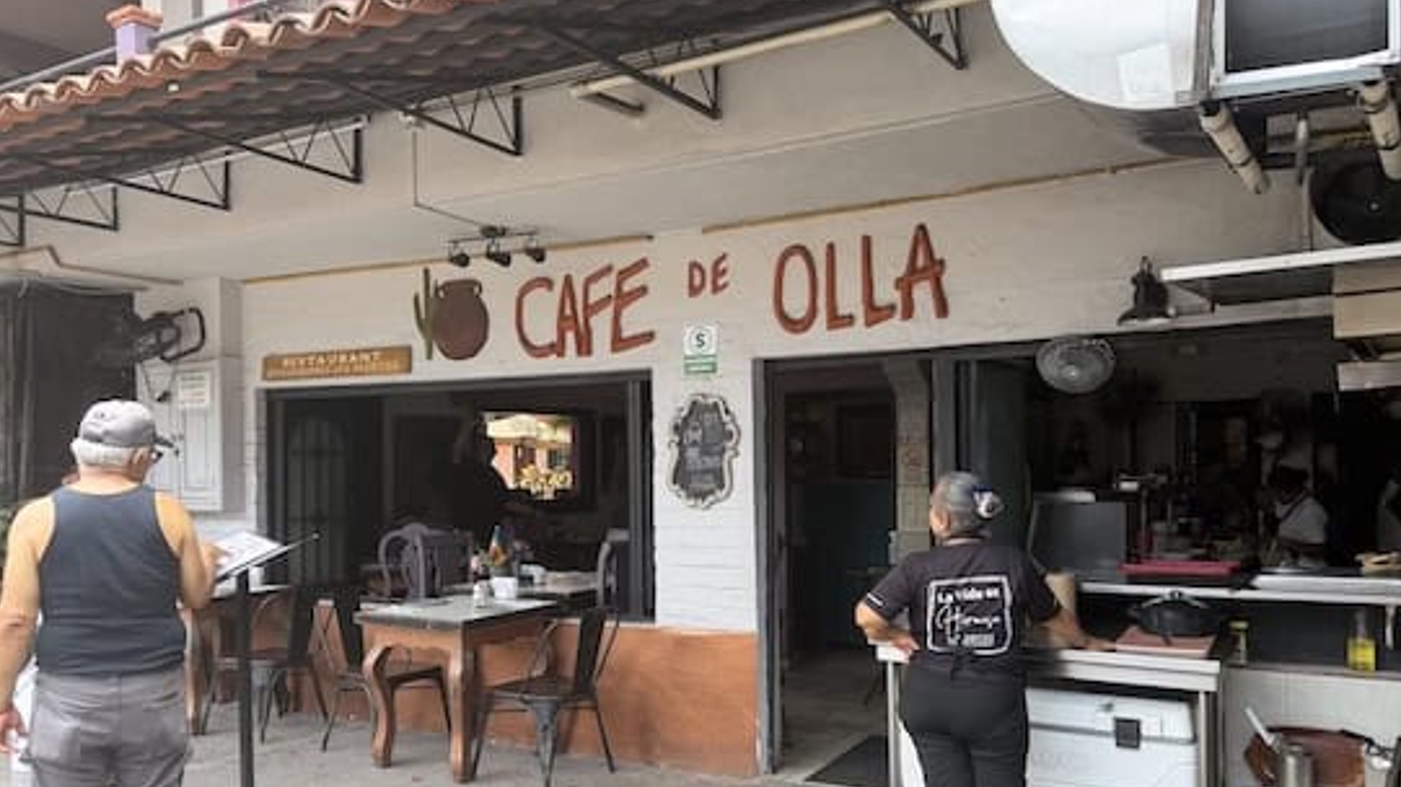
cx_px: 774
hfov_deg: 65.9
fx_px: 1077
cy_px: 445
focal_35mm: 29
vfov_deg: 40.1
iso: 100
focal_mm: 6.8
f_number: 1.8
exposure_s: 1/728
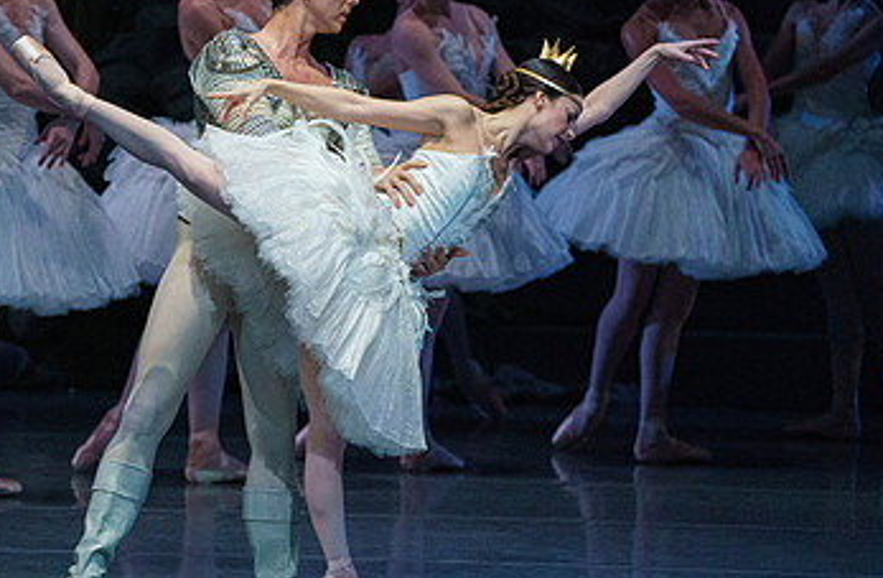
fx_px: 14924
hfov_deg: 3.4
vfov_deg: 2.2
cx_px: 298
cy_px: 216
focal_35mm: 612
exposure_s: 1/250
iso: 8000
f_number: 5.6
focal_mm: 364
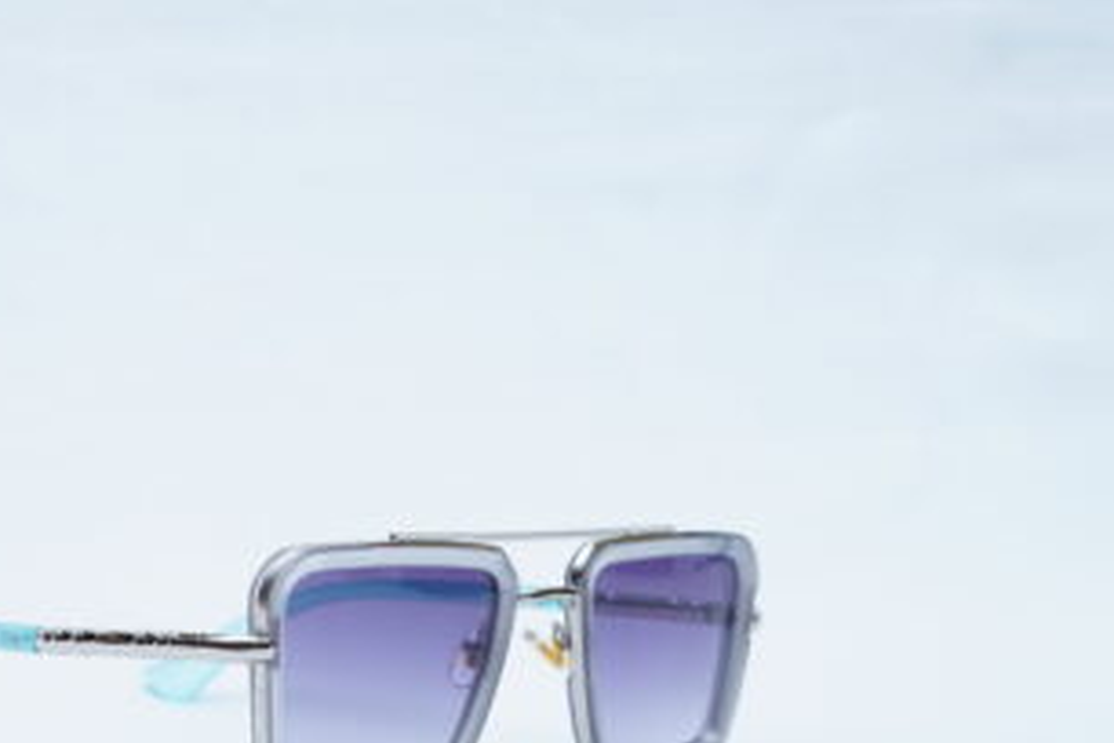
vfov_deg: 13.9
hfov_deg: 20.7
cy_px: 630
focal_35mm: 98
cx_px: 342
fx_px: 3032
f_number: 9
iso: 200
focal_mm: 50
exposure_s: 1/160
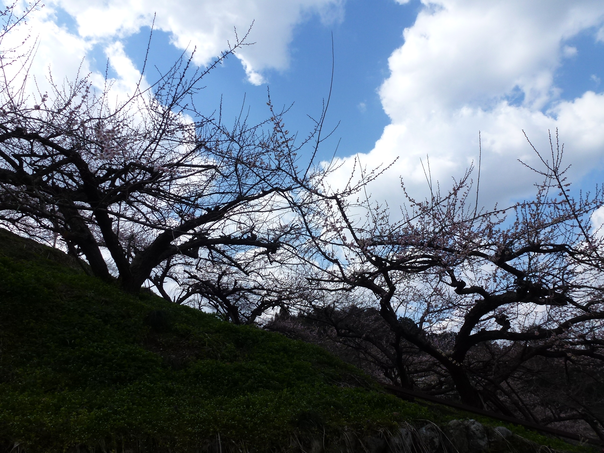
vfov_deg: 56.8
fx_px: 419
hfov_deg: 71.6
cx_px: 302
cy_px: 226
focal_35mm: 24
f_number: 4
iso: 100
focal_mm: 4.3
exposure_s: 1/800
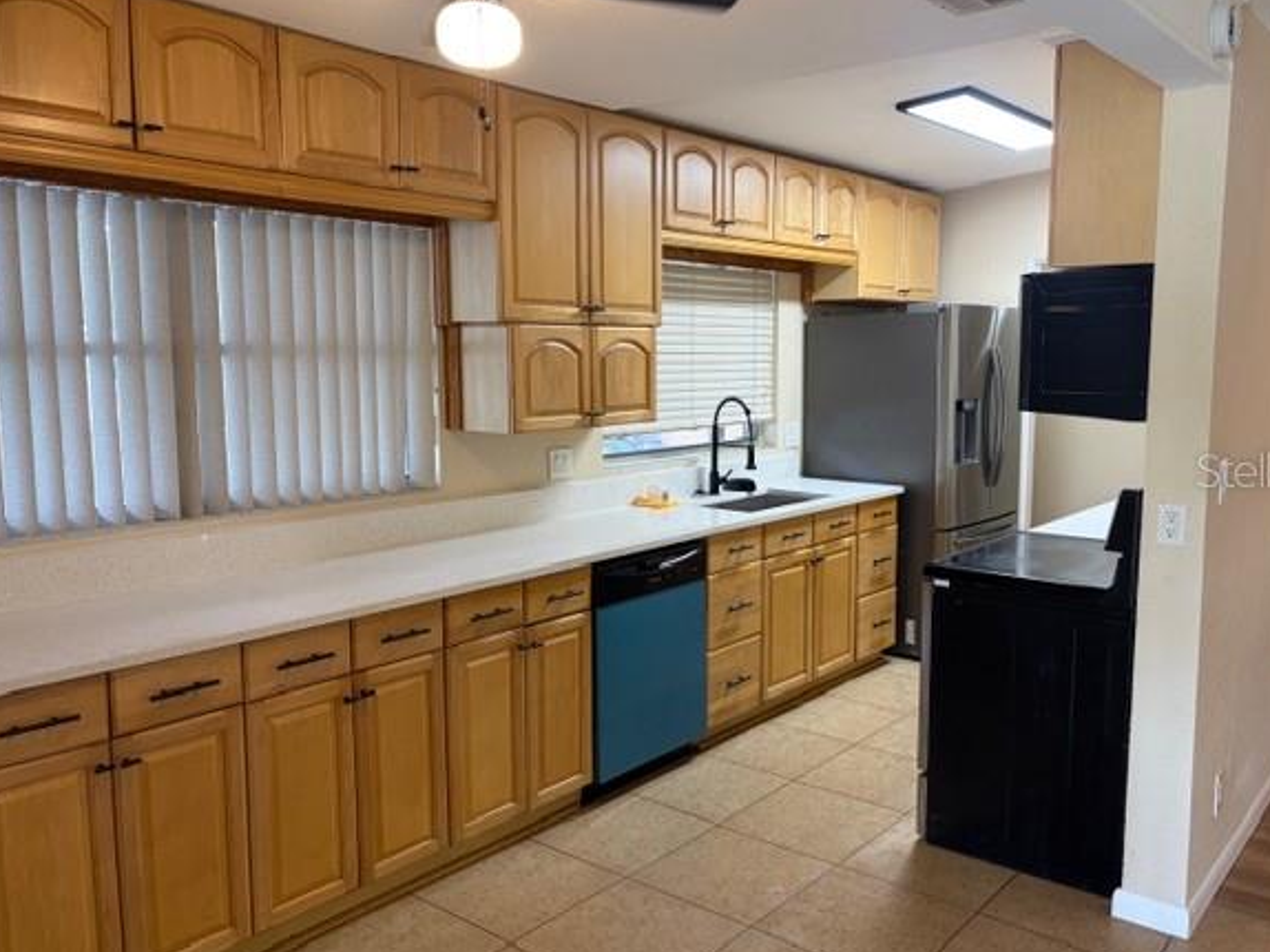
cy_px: 469
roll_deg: -0.9
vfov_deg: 48.2
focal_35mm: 29
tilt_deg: -6.6
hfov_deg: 61.6
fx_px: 1064
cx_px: 697
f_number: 1.6
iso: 125
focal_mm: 5.96
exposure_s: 1/60
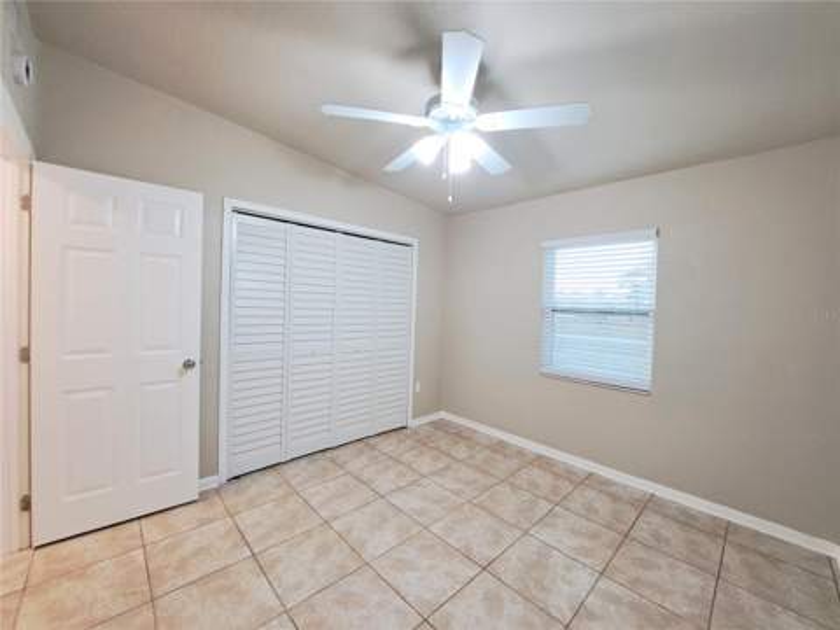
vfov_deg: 89.9
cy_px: 315
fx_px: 315
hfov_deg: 106.2
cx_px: 420
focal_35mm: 13
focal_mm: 1.74
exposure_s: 1/40
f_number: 2.2
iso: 100
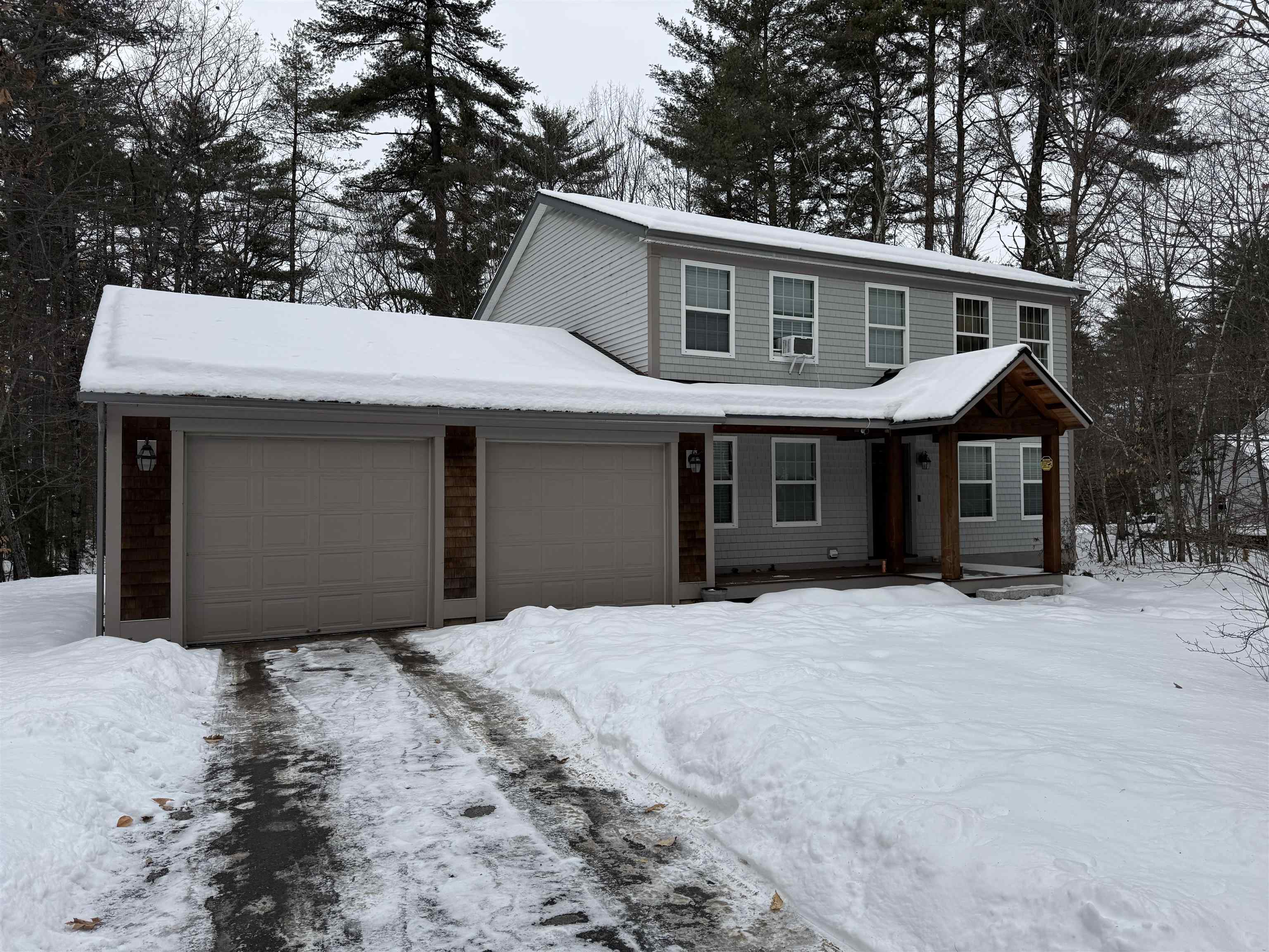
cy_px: 476
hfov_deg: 71.6
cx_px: 634
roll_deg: -0.3
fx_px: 880
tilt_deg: +2.3
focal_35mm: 24
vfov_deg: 56.8
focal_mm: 6.76
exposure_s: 1/3759
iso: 80
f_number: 1.78
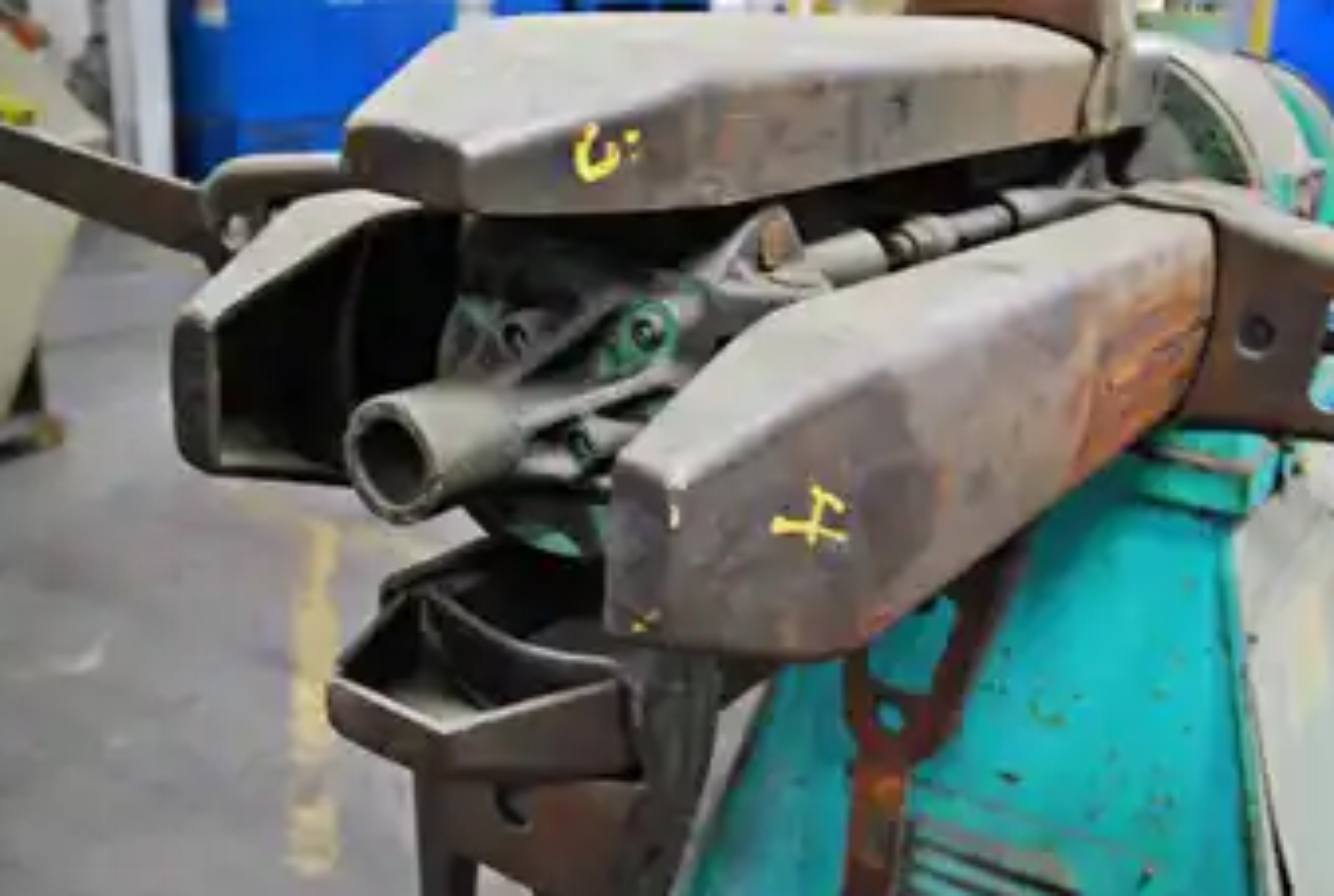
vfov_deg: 34.3
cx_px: 679
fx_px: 1448
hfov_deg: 49.5
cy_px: 403
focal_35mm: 39
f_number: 3.8
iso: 1600
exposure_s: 1/13
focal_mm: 22
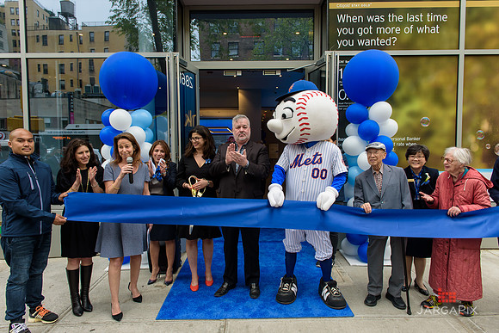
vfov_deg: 53.2
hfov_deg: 73.7
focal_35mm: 24
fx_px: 333
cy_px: 166
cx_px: 250
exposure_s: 1/250
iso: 200
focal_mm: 24
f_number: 5
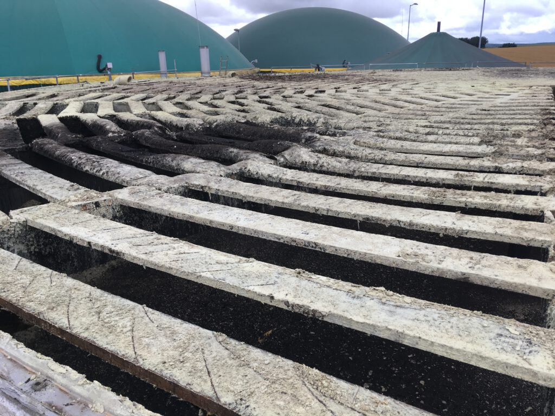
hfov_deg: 61.7
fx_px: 465
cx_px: 278
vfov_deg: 48.2
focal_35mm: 29
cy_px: 208
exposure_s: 1/405
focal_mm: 4.15
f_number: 2.2
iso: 25
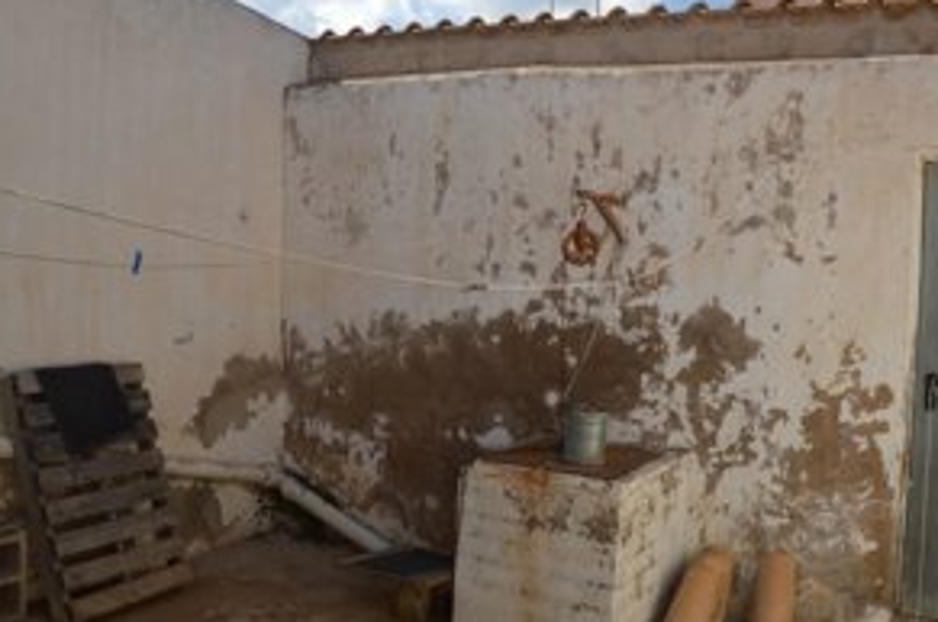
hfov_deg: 57.1
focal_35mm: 33
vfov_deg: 39.8
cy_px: 308
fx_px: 858
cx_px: 529
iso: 100
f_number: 7.1
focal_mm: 16
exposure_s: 1/200
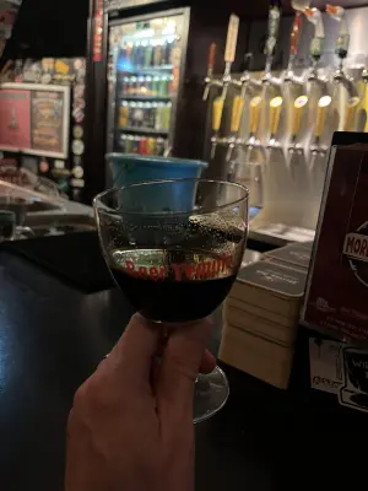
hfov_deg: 53.1
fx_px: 369
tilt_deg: -15.9
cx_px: 184
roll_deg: -5.2
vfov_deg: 67.3
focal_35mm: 26
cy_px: 246
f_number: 1.6
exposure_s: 1/25
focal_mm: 5.1
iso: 640
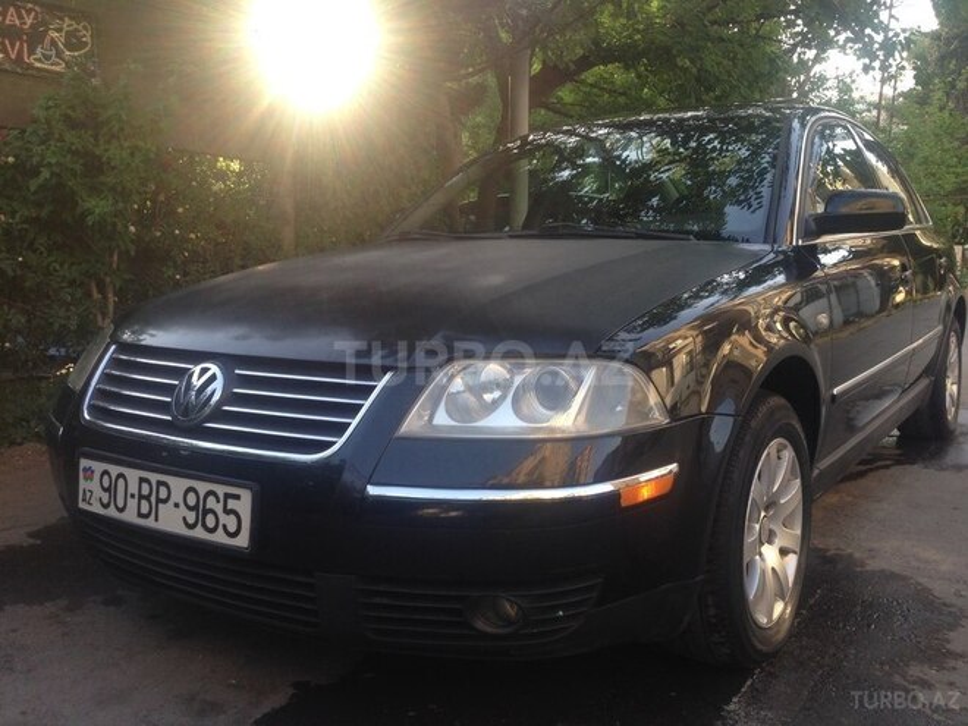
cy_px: 363
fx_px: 923
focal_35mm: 33
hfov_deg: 55.4
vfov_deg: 42.9
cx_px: 484
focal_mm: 4.12
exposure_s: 1/120
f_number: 2.4
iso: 50
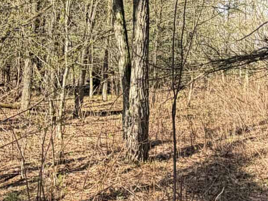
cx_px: 142
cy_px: 40
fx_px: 449
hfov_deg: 33.2
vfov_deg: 24.8
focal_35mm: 58
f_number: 2.2
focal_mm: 2.22
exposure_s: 1/220
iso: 40
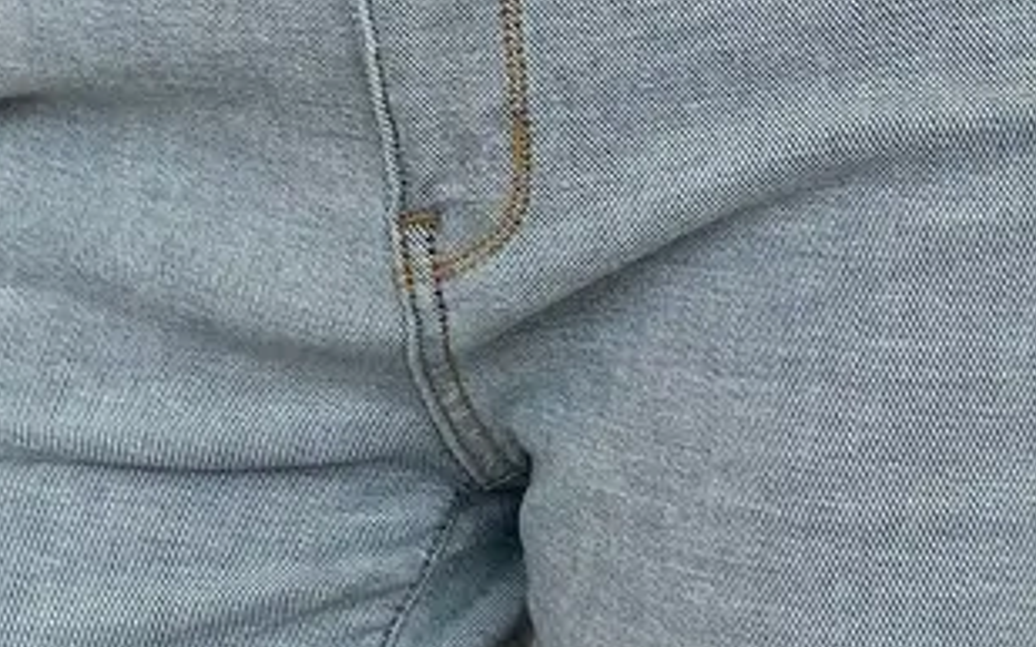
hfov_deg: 19.4
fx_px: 3021
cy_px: 318
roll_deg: +0.8
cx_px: 359
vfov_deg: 12.2
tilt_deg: -0.8
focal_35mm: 107
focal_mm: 5.7
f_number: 1.5
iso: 40
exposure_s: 1/270
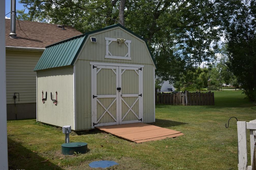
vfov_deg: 34.6
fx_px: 274
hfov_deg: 50.1
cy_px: 86
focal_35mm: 39
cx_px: 129
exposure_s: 1/640
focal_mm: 25
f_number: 4
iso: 100
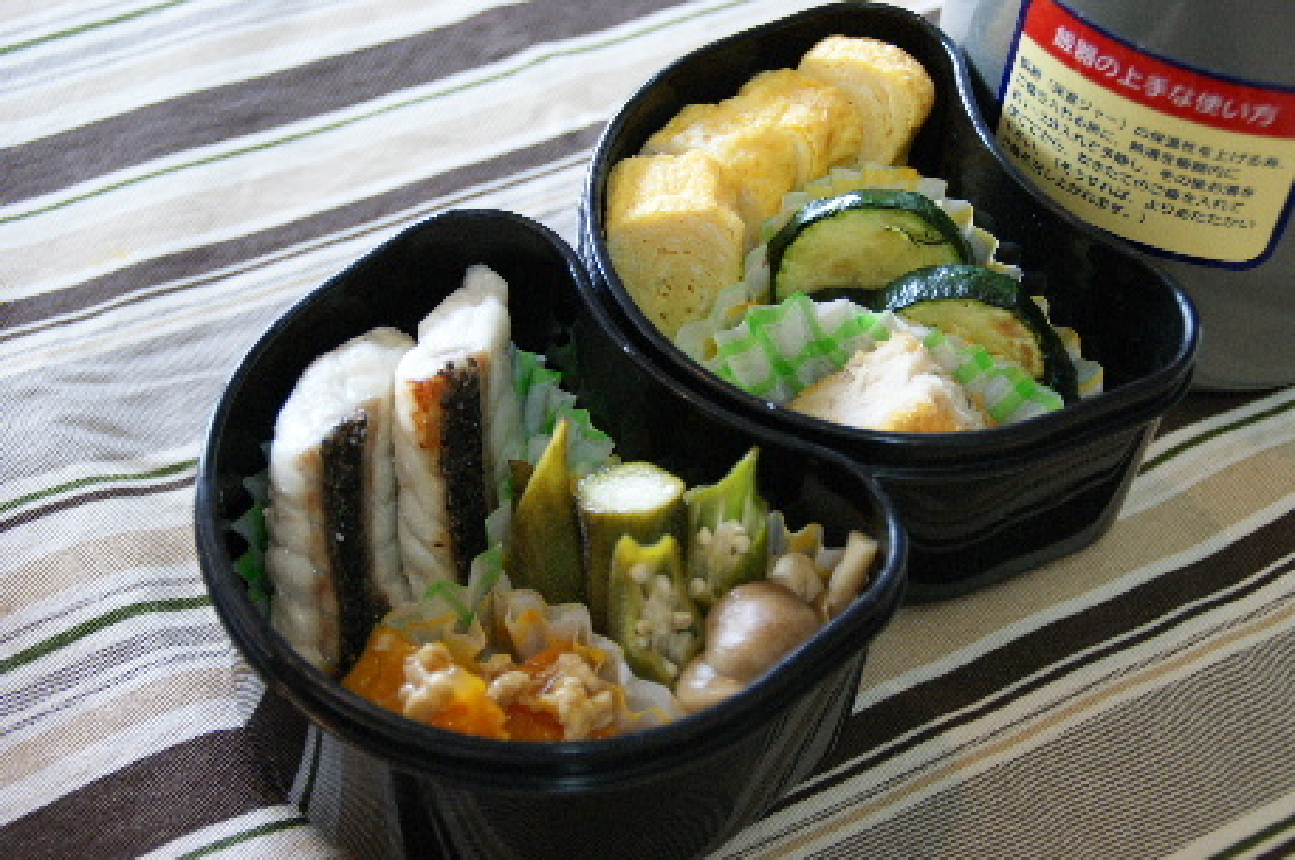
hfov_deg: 29.9
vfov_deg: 20.1
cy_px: 430
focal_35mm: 68
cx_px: 648
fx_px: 2425
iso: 400
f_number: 4.5
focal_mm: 45
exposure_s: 1/50
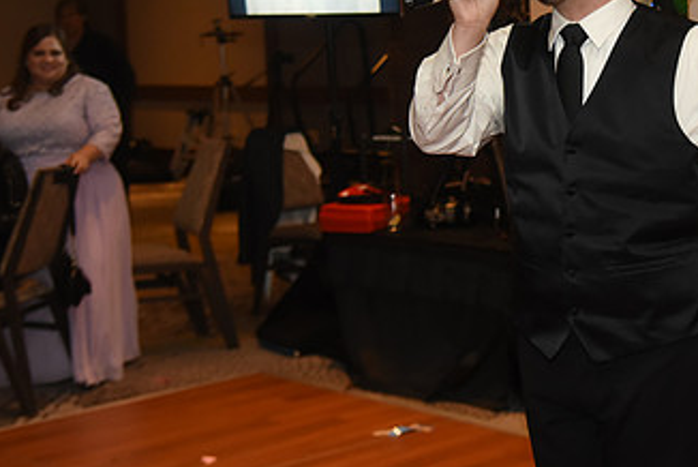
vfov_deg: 16.9
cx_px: 546
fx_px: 1552
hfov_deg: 25.0
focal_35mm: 80
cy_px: 67
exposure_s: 1/80
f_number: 3.5
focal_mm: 45
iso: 3200
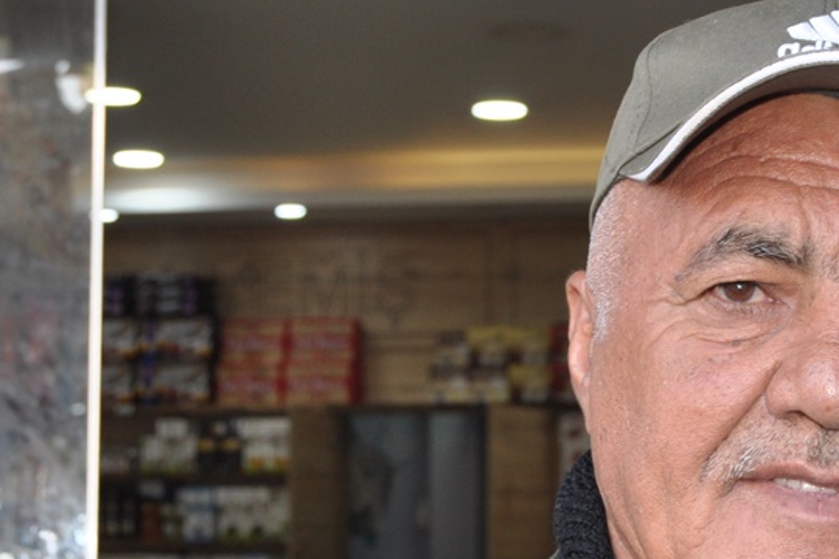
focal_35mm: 129
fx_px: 3006
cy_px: 573
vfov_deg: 10.5
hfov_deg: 15.7
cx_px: 730
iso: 400
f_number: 4.5
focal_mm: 34
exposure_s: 1/60
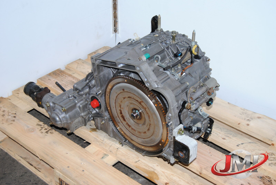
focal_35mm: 57
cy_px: 92
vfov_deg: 23.8
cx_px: 138
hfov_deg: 35.0
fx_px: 438
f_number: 4.8
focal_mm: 38
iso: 400
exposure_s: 1/200
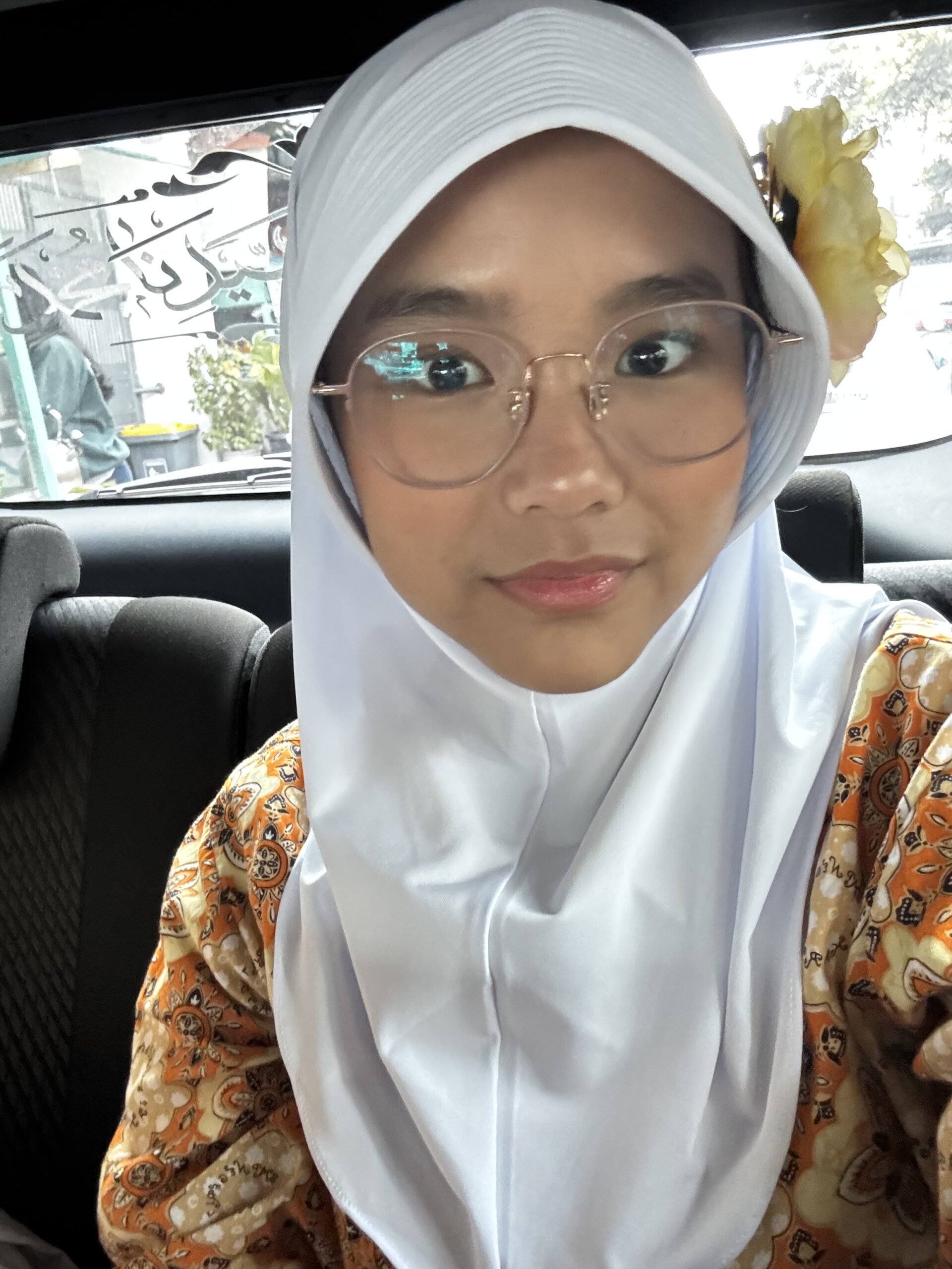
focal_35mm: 30
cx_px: 476
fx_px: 1100
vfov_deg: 60.0
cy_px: 634
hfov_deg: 46.8
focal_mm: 2.69
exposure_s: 1/15
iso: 800
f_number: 1.9
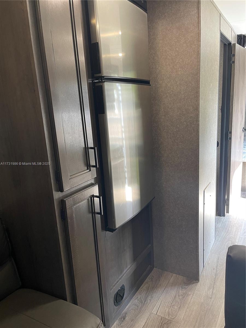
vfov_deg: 69.4
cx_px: 123
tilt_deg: -14.6
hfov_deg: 54.9
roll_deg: +4.4
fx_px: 237
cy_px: 164
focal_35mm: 25
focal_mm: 5.1
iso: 125
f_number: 1.6
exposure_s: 1/60
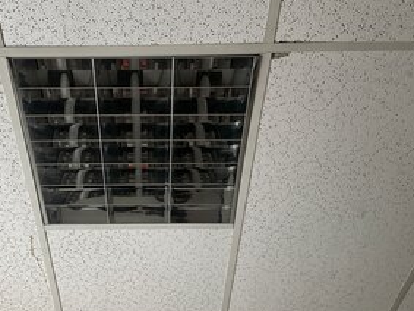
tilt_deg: +50.6
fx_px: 490
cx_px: 140
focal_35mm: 41
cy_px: 150
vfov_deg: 35.1
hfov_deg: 45.2
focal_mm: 3
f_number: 1.8
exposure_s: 1/122
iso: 64
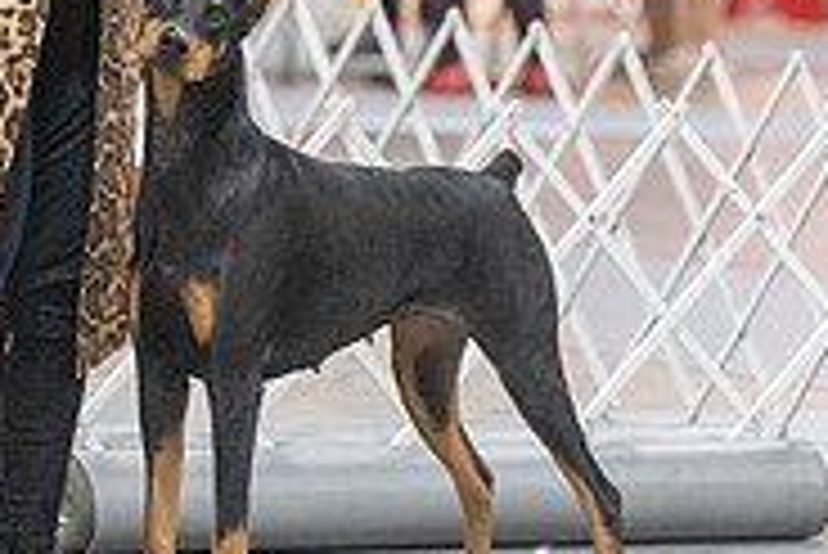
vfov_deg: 2.7
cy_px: -133
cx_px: 180
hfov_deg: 4.0
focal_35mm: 519
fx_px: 11946
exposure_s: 1/400
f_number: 3.2
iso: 12800
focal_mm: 165
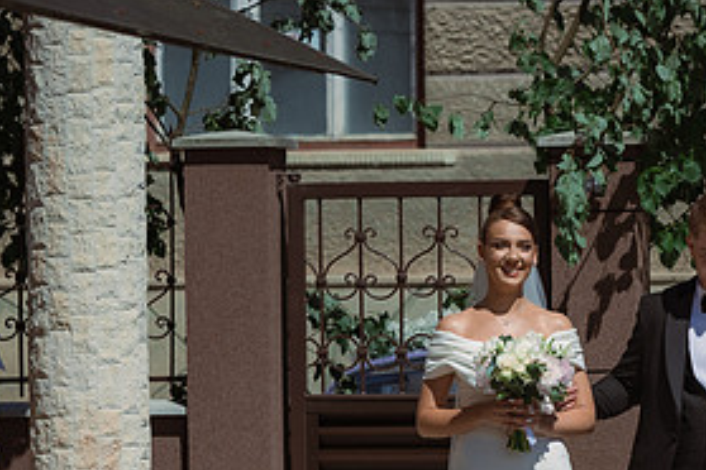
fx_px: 3706
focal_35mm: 189
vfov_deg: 7.3
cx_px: 590
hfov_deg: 10.8
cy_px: 404
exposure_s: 1/4000
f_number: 3.5
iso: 125
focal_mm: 85
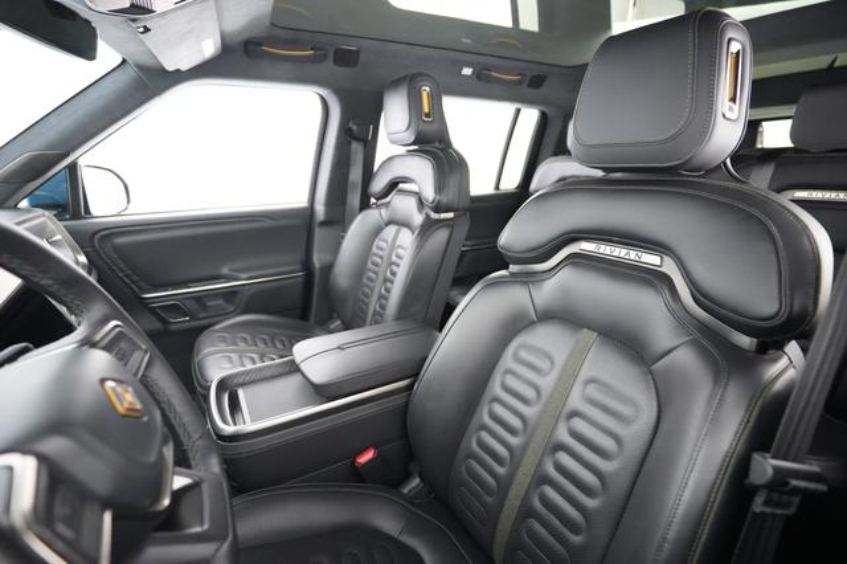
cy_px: 282
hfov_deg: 93.3
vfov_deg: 70.4
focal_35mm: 17
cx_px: 424
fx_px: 400
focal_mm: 17
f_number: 2.8
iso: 12800
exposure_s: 1/30
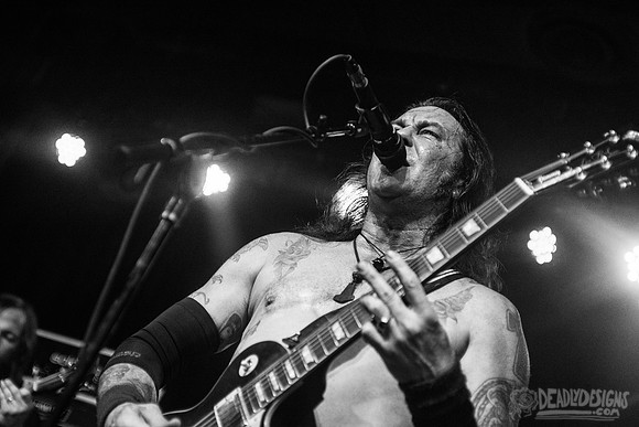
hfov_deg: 28.8
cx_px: 320
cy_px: 214
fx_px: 1243
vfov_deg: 19.5
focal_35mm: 70
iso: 3200
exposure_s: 1/250
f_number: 3.2
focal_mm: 70
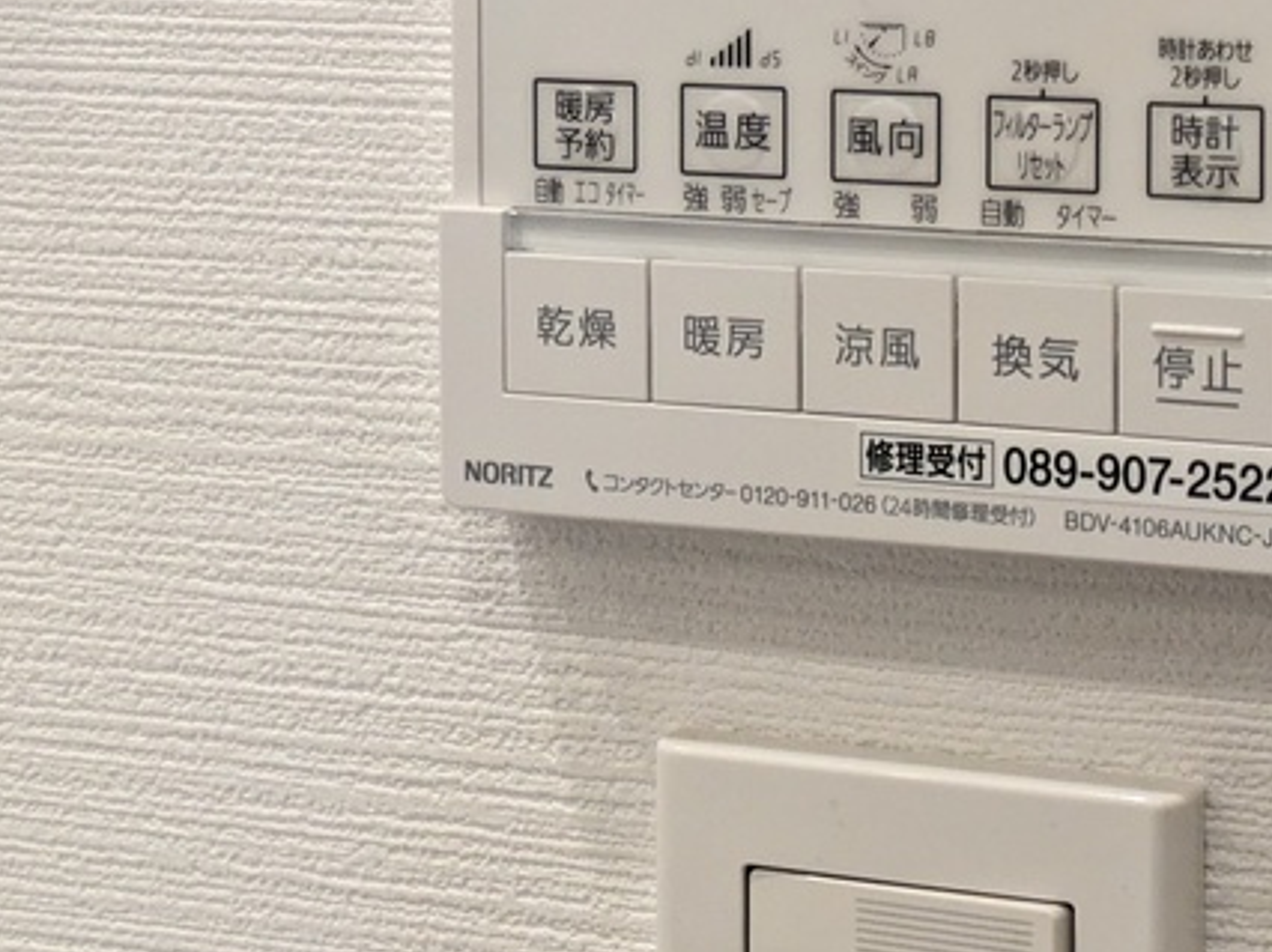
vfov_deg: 12.7
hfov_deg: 17.1
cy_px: -36
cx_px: 896
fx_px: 4223
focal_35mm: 115
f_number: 1.89
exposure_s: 1/120
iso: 427
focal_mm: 5.43
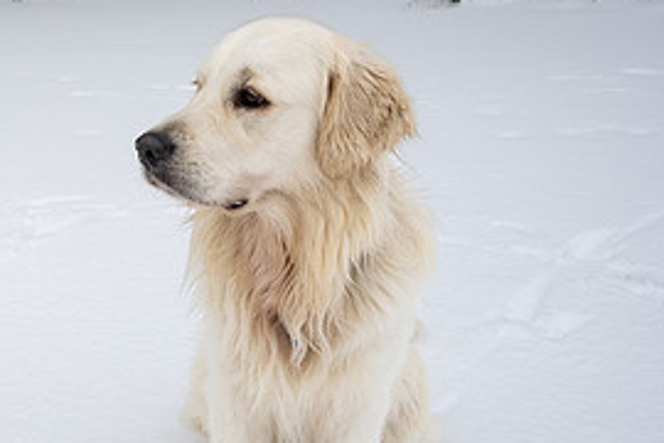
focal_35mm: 55
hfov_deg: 33.9
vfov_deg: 24.6
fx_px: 1014
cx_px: 45
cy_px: 251
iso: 400
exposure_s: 1/400
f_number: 7.1
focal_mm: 24
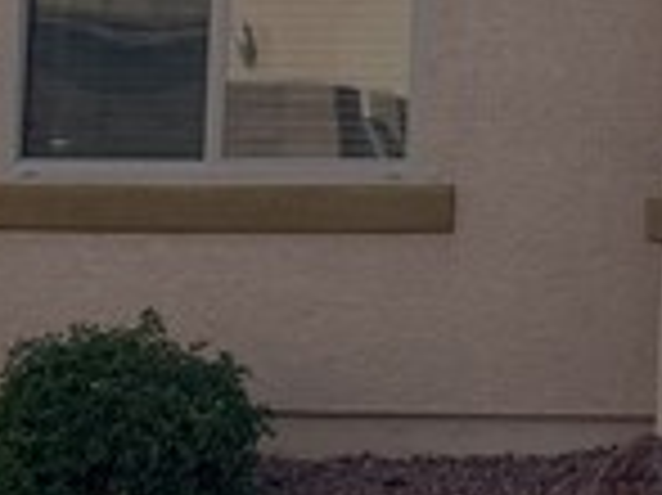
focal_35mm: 181
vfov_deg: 8.0
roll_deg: -0.8
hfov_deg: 10.5
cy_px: -306
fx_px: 3459
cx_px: 1049
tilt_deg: +7.5
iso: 25
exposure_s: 1/5128
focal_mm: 4.25
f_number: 1.8
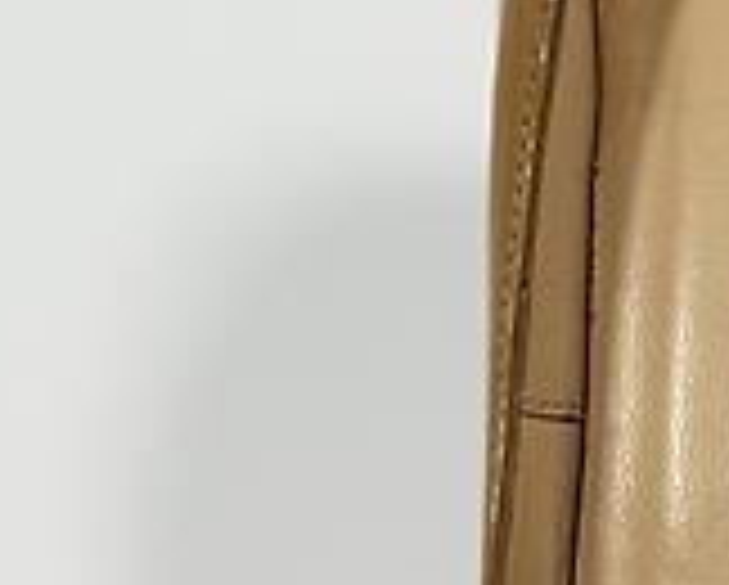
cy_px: 486
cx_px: 1746
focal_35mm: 346
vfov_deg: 4.5
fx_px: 7474
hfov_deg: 5.4
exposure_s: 1/100
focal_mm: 6.76
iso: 64
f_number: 1.78
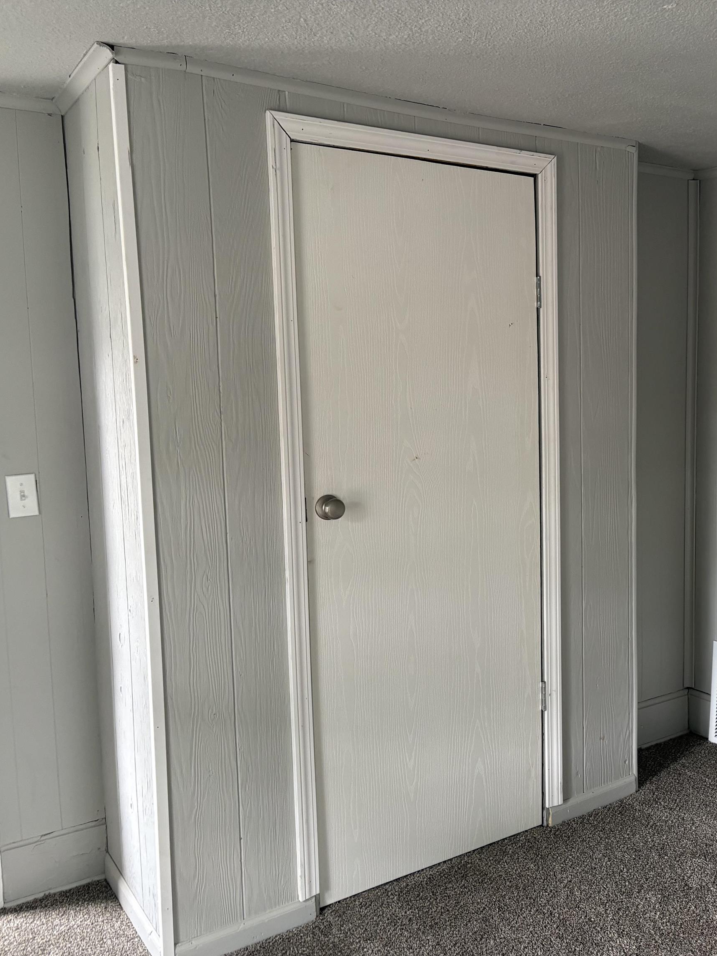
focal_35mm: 35
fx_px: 966
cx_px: 596
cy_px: 481
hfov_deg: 38.8
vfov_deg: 52.6
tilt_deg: -5.0
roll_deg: +0.8
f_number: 1.6
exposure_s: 1/60
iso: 160
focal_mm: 5.96
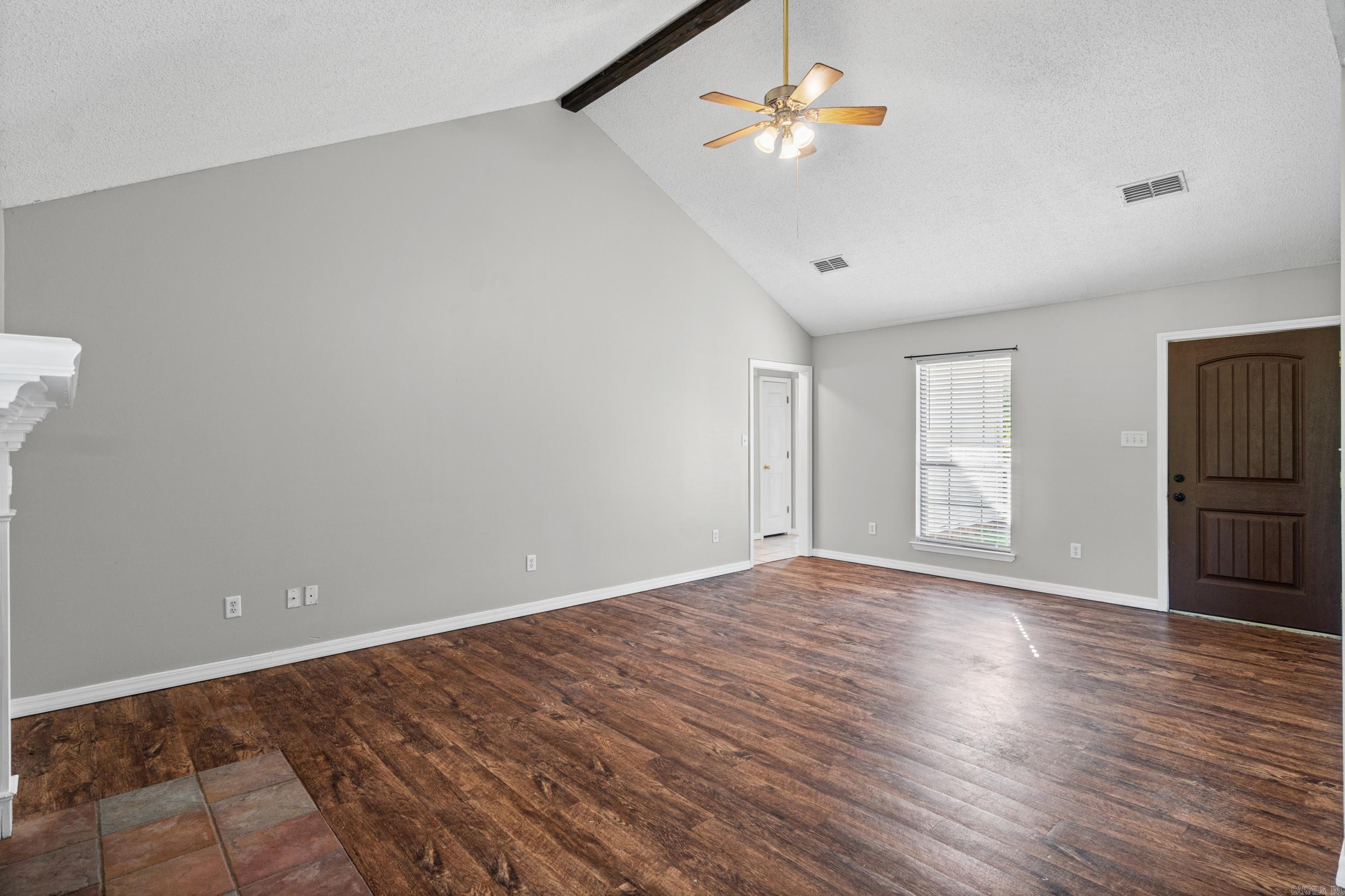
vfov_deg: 72.0
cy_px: 448
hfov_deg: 95.0
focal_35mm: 16
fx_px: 616
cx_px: 672
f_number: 9
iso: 250
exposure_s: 1/1.25
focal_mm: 11
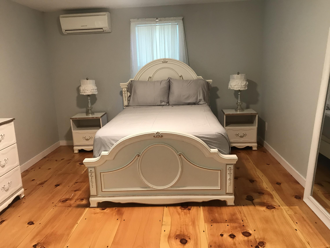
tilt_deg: -11.6
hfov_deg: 63.4
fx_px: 267
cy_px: 124
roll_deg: +1.9
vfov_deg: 49.7
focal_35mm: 28
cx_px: 165
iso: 40
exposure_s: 1/15
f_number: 1.8
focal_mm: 3.99
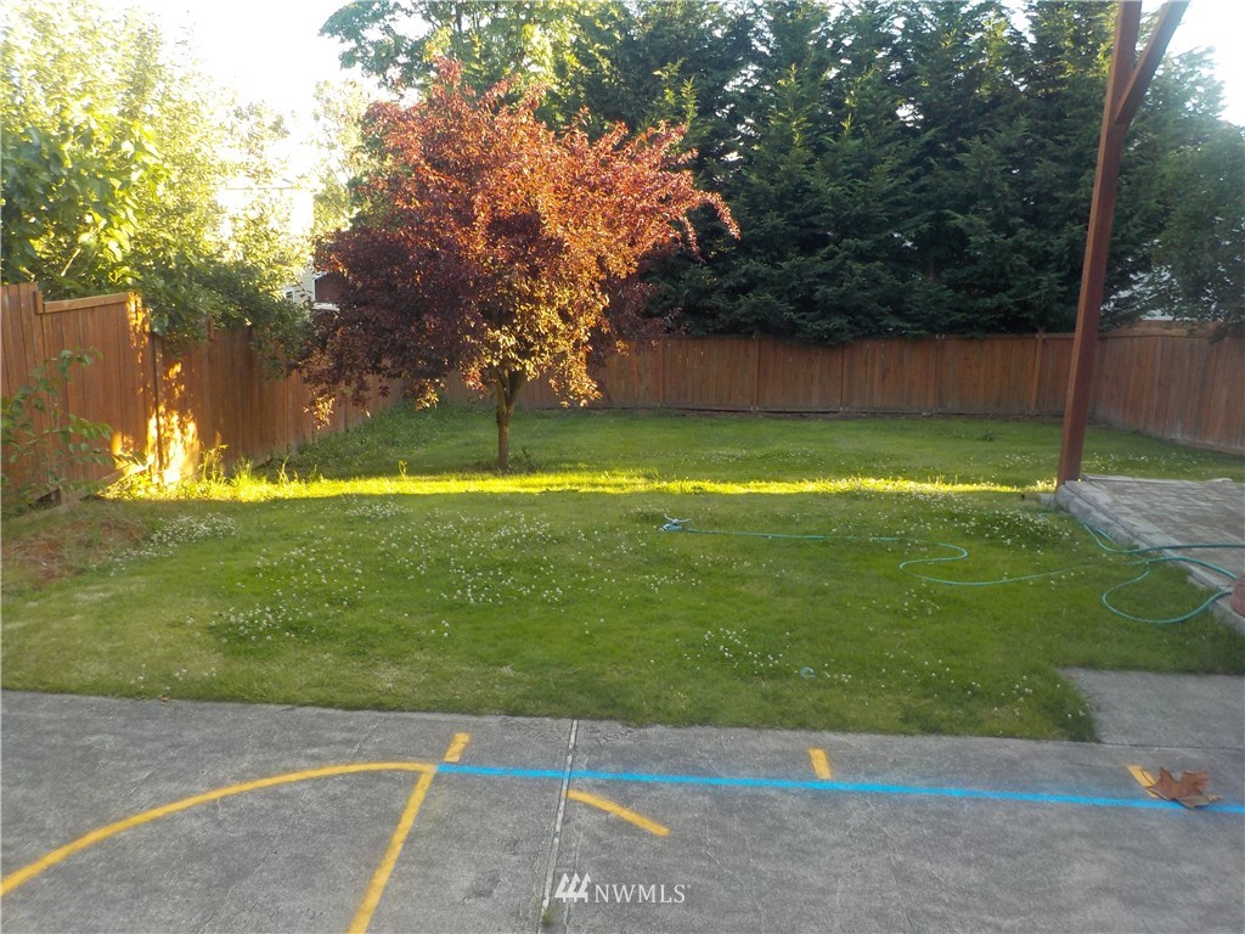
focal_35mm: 30
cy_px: 467
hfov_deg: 60.0
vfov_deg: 46.8
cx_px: 622
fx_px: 1079
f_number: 3.3
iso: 125
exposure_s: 1/100
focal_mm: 4.1
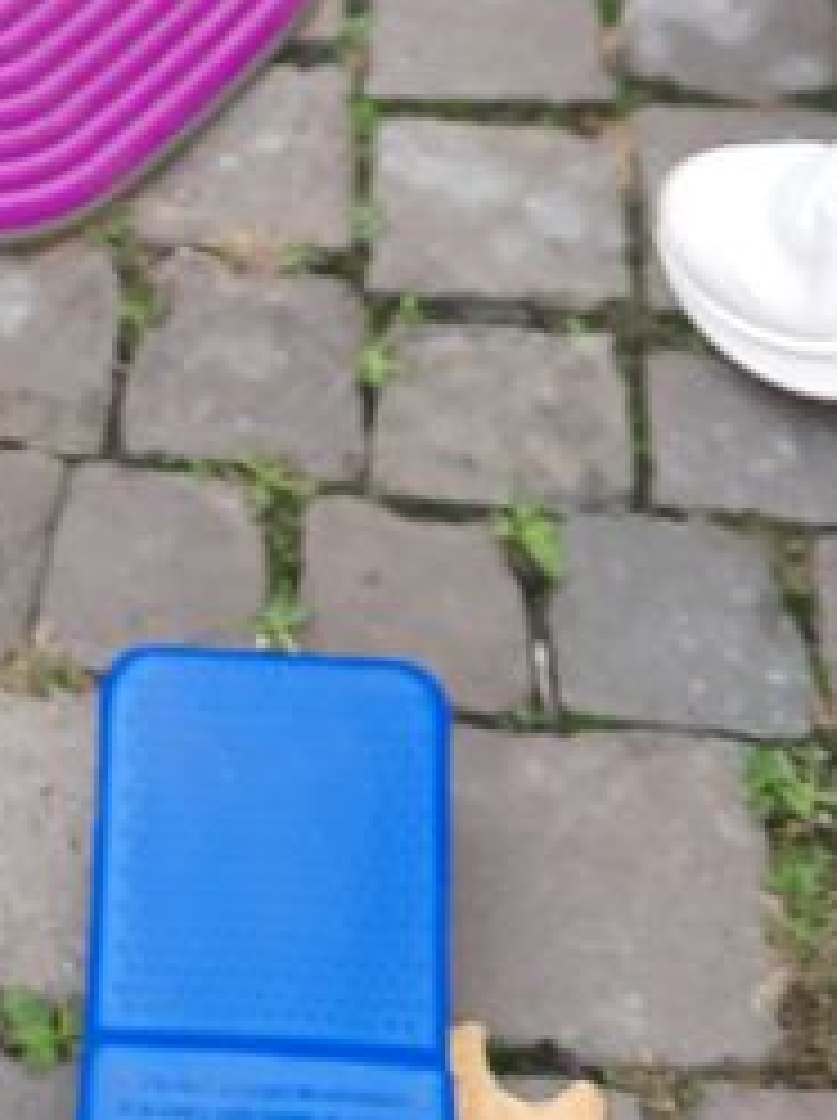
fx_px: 3329
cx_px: 40
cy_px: -117
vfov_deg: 18.4
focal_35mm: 103
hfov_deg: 14.2
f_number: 2
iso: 32
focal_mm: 4.6
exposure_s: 1/121
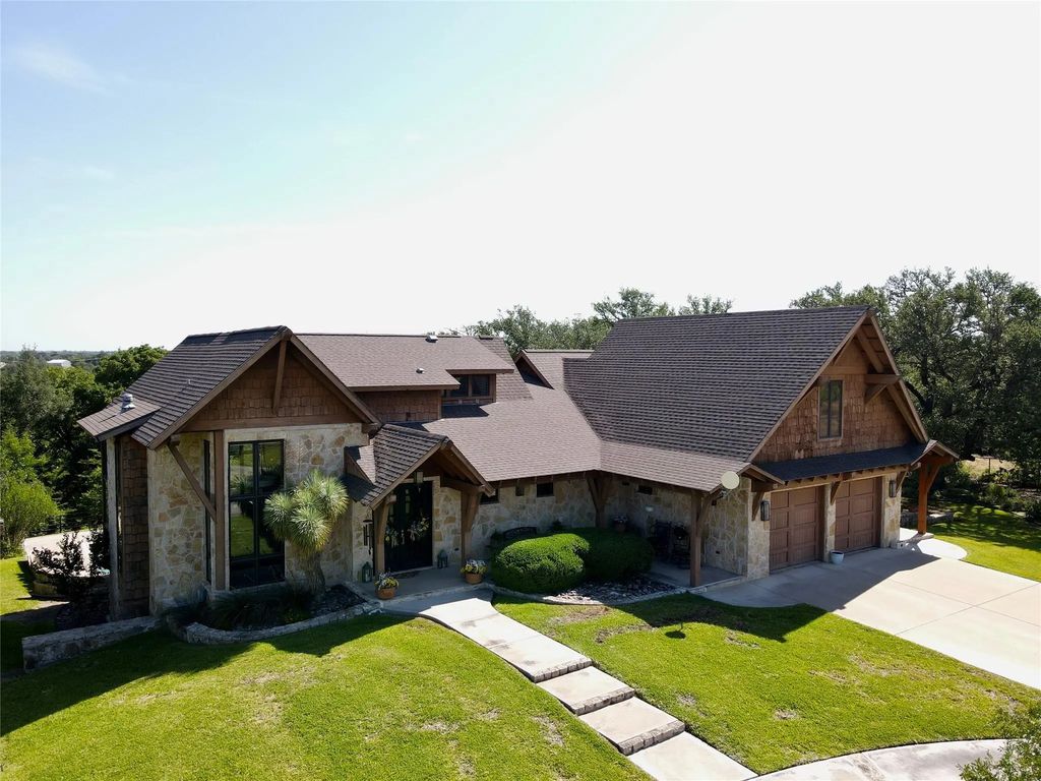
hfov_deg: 71.6
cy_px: 390
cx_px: 520
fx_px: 722
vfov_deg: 56.8
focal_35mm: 24
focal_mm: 4.5
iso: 100
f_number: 2.8
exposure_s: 1/320
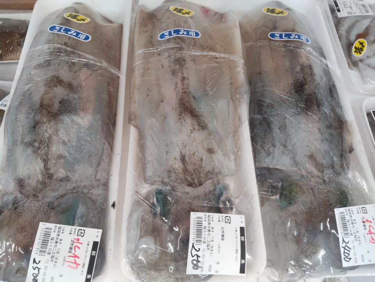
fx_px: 260
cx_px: 188
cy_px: 141
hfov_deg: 71.6
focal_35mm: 24
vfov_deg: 56.8
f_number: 2
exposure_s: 1/60
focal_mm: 3.43
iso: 237
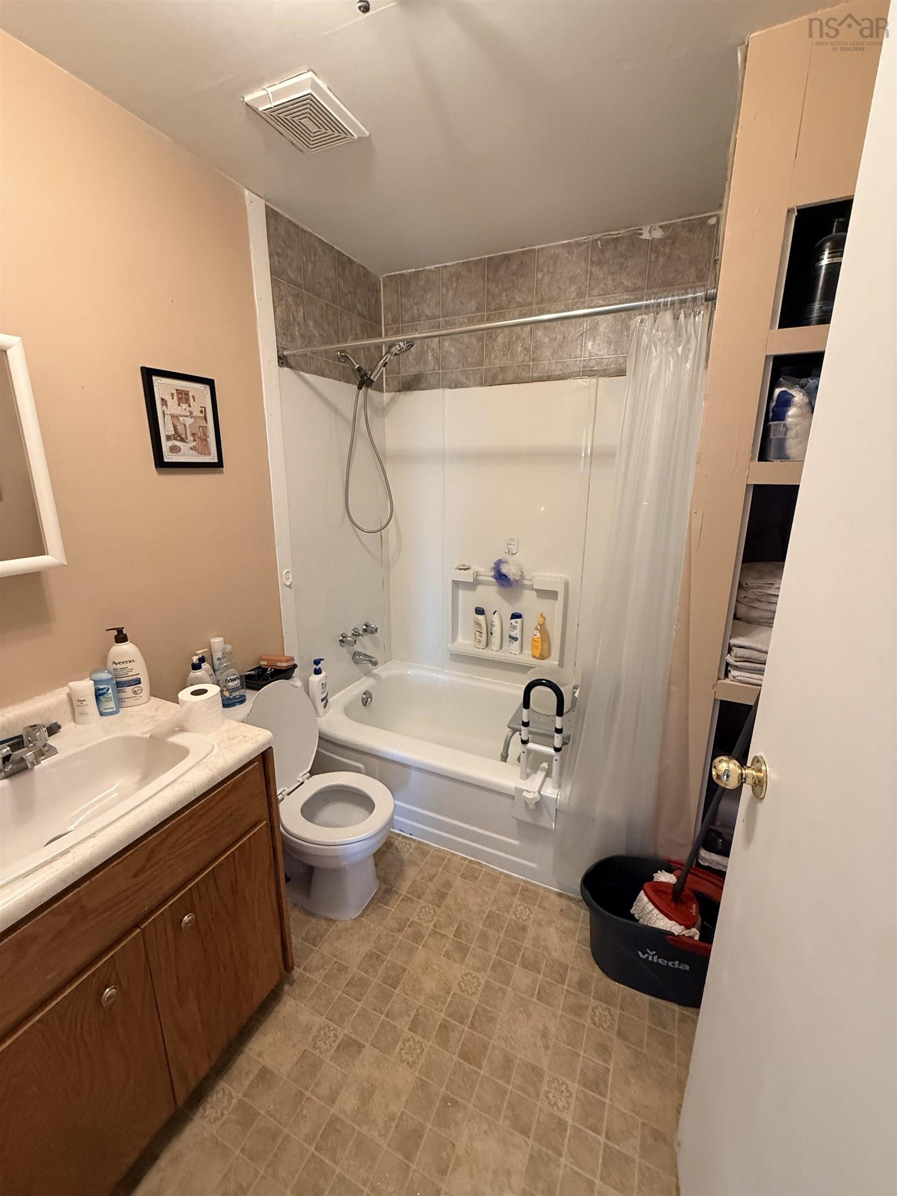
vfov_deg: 102.1
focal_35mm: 14
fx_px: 484
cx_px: 448
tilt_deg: -15.2
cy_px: 598
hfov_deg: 85.7
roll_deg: +1.6
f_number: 2.2
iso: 400
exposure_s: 1/94
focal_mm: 2.22
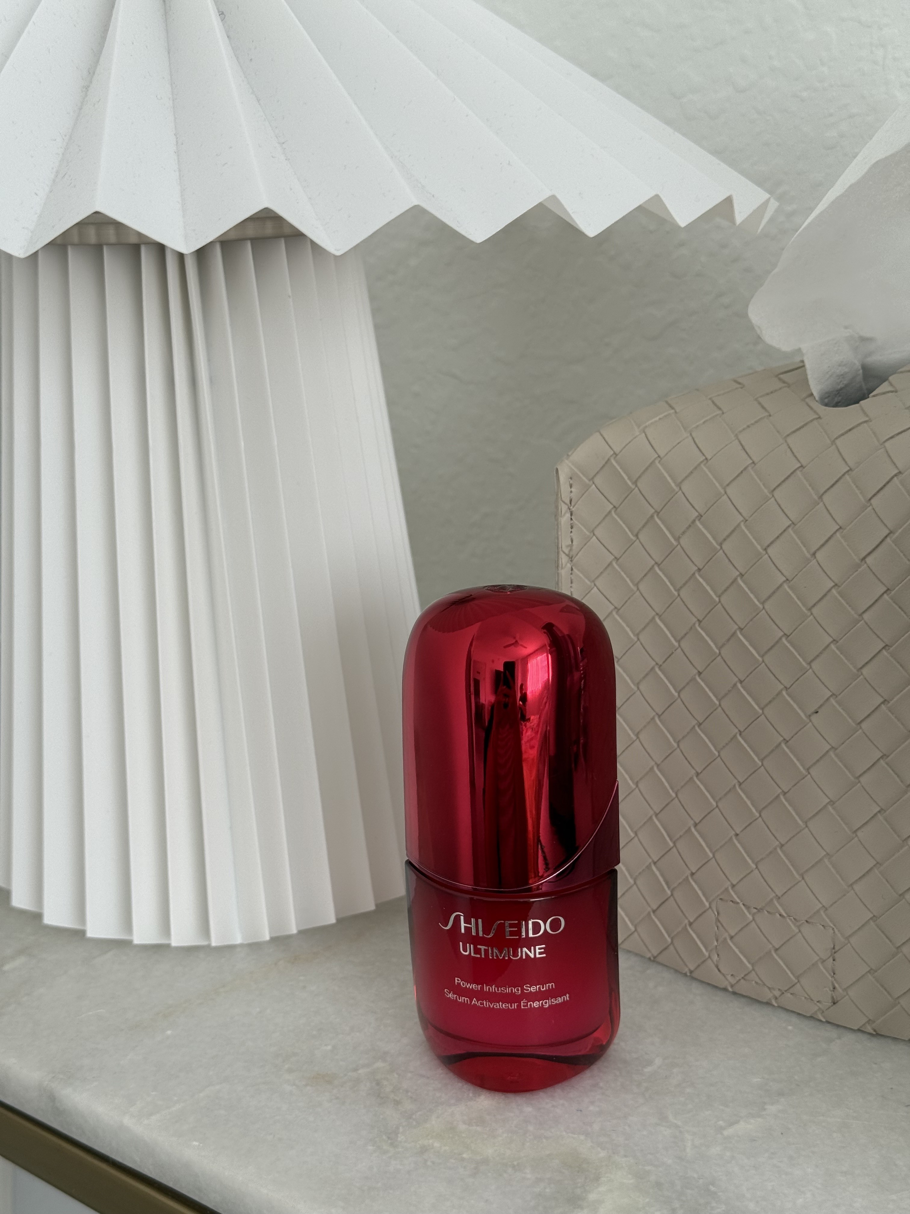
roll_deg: +0.7
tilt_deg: -16.3
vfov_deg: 39.7
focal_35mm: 48
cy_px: 607
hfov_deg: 30.3
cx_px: 455
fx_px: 1682
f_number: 1.78
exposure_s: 1/123
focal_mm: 6.76
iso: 50
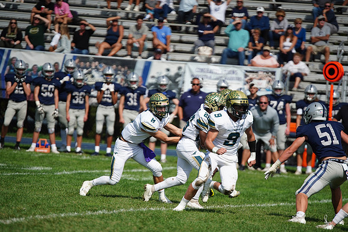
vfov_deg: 4.6
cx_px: 174
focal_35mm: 300
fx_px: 2901
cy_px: 116
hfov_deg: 6.9
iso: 400
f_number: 2.8
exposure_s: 1/8000
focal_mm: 300
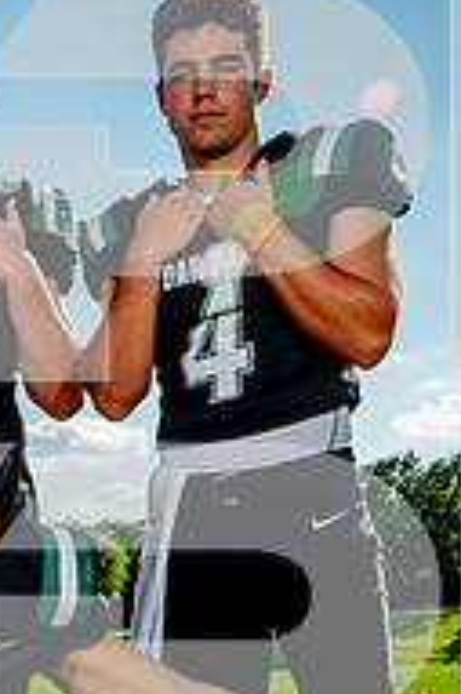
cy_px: 650
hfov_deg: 16.5
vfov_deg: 25.1
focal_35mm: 78
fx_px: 1501
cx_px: -148
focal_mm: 24
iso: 100
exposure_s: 1/125
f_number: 11
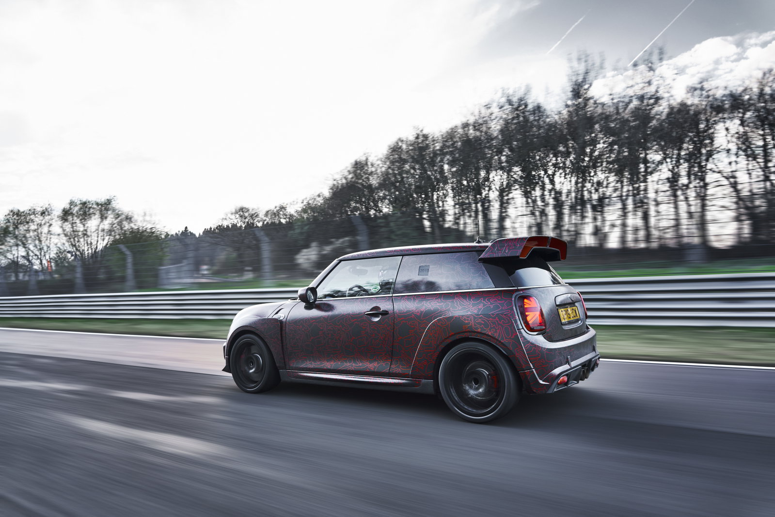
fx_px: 517
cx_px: 388
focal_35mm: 24
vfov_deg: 53.2
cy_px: 258
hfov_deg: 73.7
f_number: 4.5
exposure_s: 1/50
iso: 400
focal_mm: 24
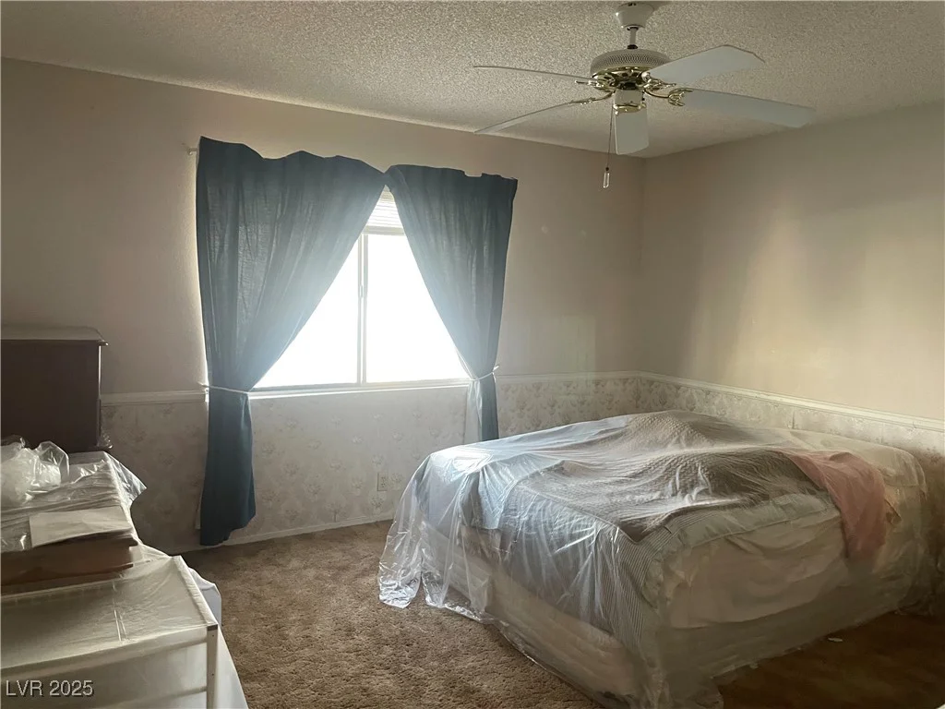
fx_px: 710
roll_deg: -1.7
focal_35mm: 26
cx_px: 472
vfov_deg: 53.1
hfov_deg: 67.3
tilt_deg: -4.5
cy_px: 354
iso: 320
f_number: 1.6
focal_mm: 4.2
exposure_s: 1/60
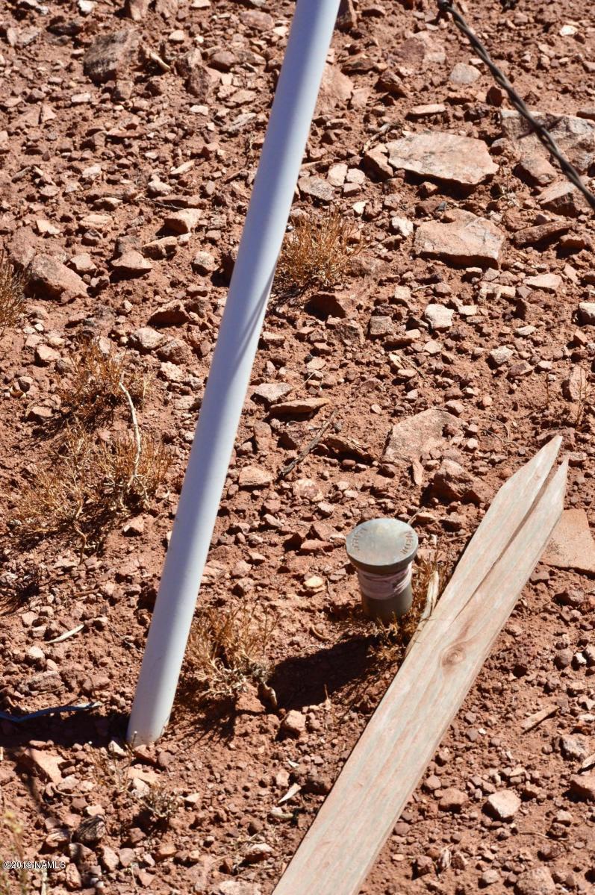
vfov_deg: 22.6
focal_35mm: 90
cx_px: 298
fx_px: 2236
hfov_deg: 15.2
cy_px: 448
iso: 320
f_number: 11
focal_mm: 60
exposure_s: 1/500
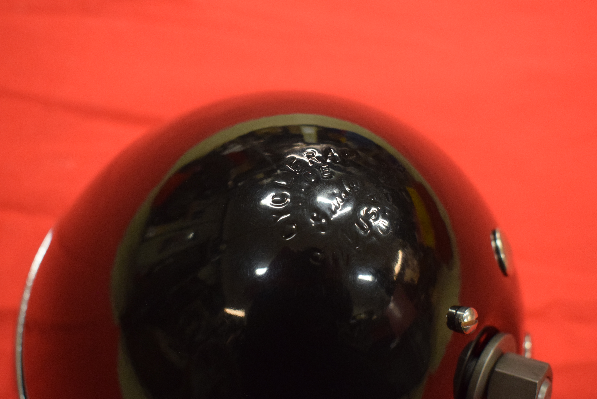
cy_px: 210
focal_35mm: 48
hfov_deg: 41.4
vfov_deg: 28.3
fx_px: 789
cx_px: 312
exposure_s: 1/40
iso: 2000
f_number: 5.6
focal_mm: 27
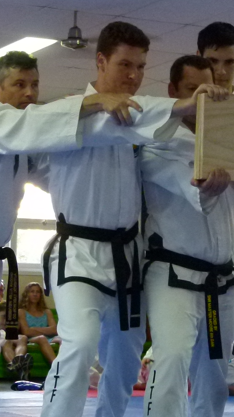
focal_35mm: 131
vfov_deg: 16.4
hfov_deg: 9.1
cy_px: 225
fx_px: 1445
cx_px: 283
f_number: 3.2
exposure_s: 1/40
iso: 400
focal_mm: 9.2
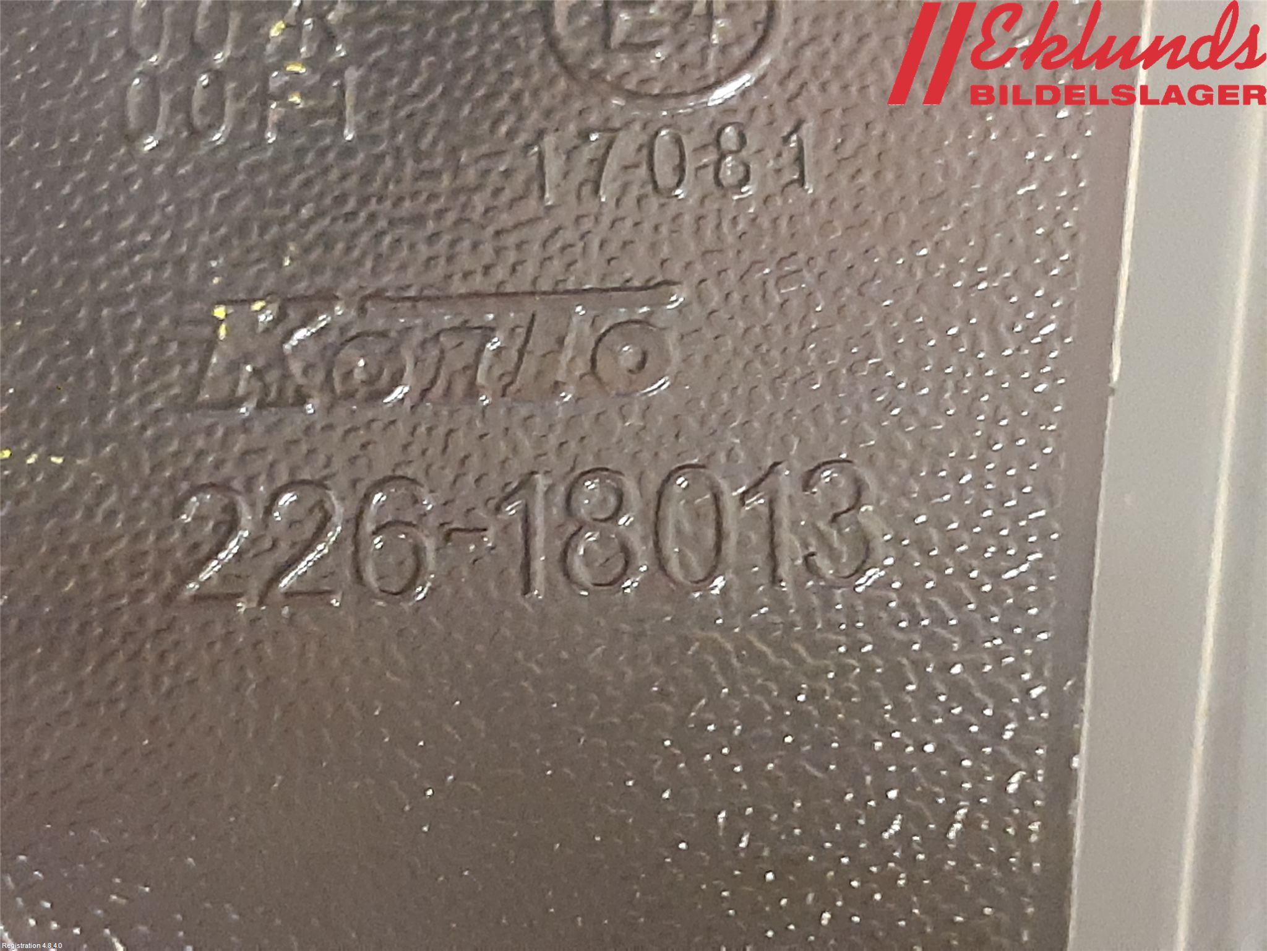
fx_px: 952
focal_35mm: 26
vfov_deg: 53.1
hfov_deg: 67.3
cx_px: 634
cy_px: 476
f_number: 1.7
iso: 640
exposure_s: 1/15
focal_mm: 3.93
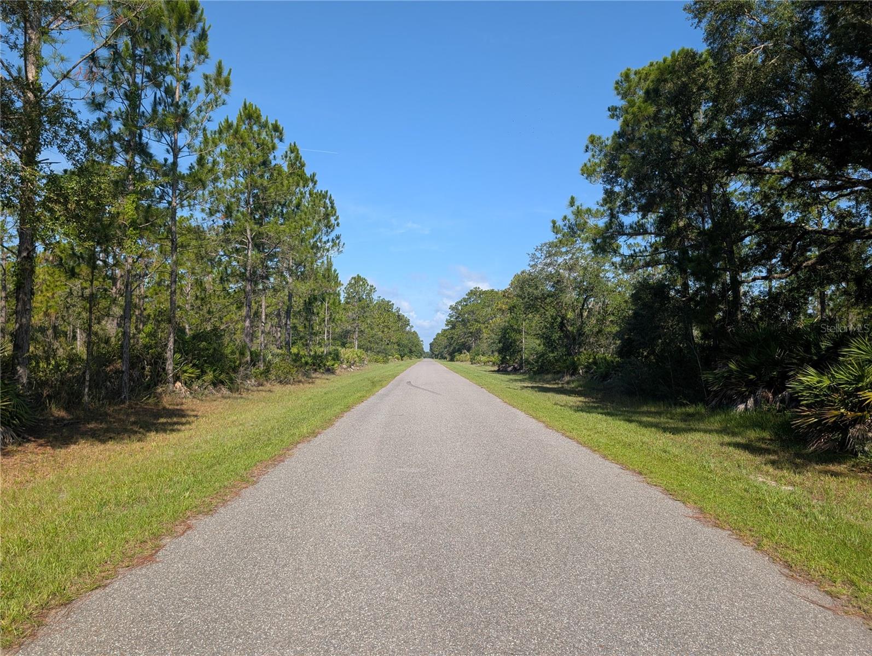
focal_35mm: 24
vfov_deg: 56.9
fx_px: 605
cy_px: 328
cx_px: 436
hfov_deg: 71.5
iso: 22
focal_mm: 6.9
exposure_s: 1/835
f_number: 1.68
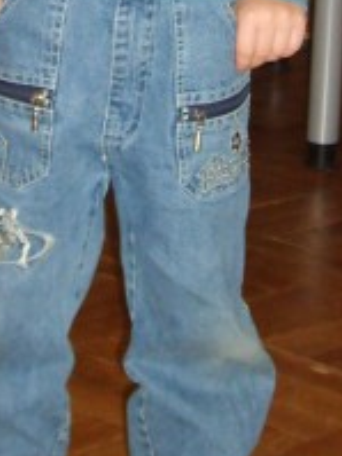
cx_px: 163
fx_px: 1780
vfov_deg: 14.0
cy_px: -140
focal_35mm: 135
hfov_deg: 11.0
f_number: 2.8
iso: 120
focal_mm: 5.8
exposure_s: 1/45
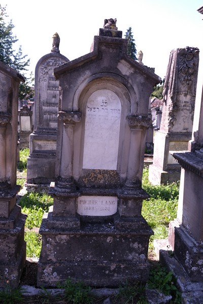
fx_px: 262
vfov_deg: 60.3
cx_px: 102
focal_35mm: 31
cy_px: 152
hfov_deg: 42.3
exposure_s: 1/140
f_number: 4.5
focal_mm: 20.5
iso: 80
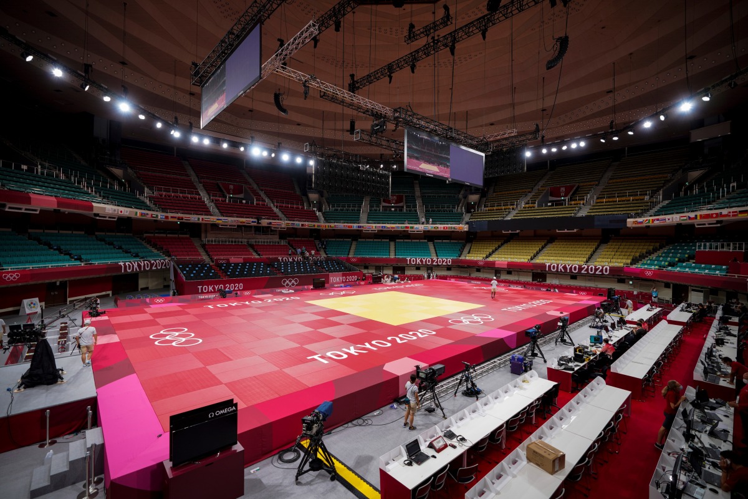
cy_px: 250
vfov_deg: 73.7
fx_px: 332
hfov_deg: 96.7
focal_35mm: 16
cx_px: 374
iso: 125
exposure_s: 1/125
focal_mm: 16
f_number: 2.8
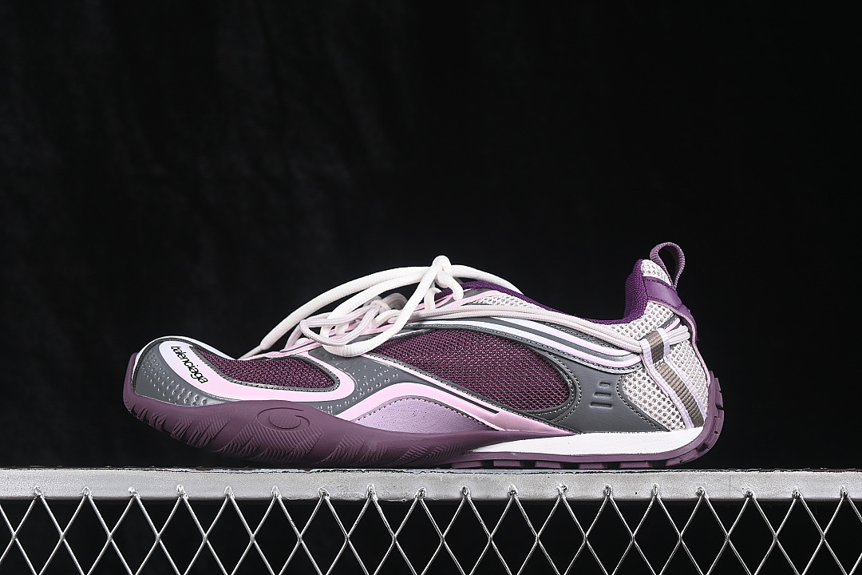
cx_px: 431
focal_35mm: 75
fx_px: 1796
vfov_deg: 18.2
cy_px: 288
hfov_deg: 27.0
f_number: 7.1
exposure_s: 1/60
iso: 160
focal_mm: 50
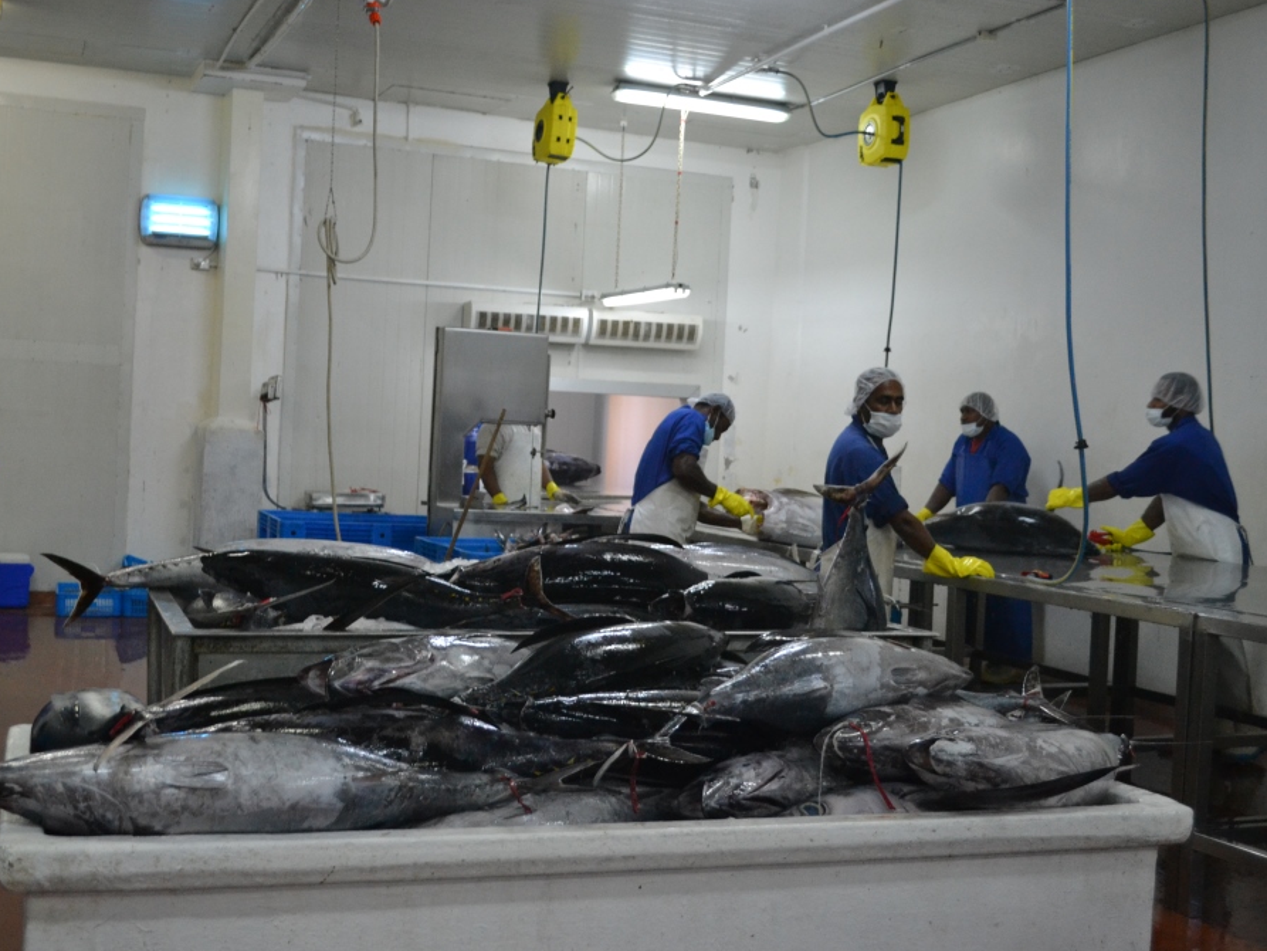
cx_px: 555
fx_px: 1574
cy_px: 472
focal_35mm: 43
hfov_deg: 43.8
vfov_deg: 33.6
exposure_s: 1/60
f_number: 4.2
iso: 1400
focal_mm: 26
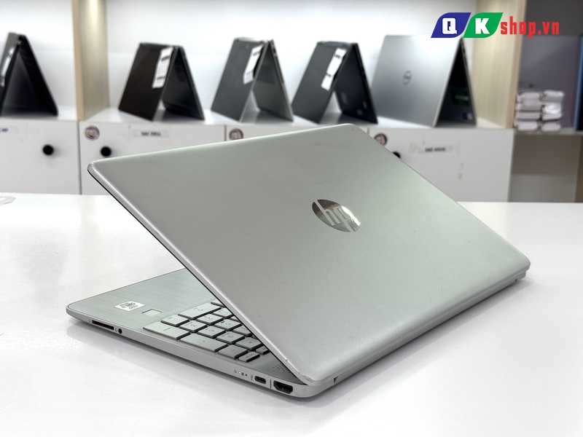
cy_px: 218
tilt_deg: -13.9
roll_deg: -0.4
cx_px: 292
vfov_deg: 30.3
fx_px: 808
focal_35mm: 48
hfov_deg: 39.7
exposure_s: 1/139
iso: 50
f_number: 1.78
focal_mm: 6.76
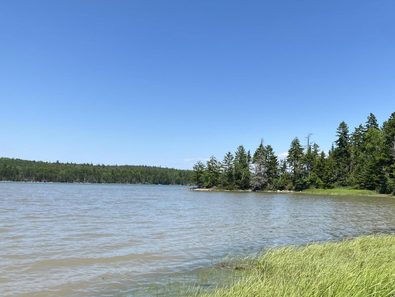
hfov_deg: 53.5
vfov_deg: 41.4
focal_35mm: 34
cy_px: 192
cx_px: 242
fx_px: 388
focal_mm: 4.25
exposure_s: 1/2817
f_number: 1.8
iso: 32
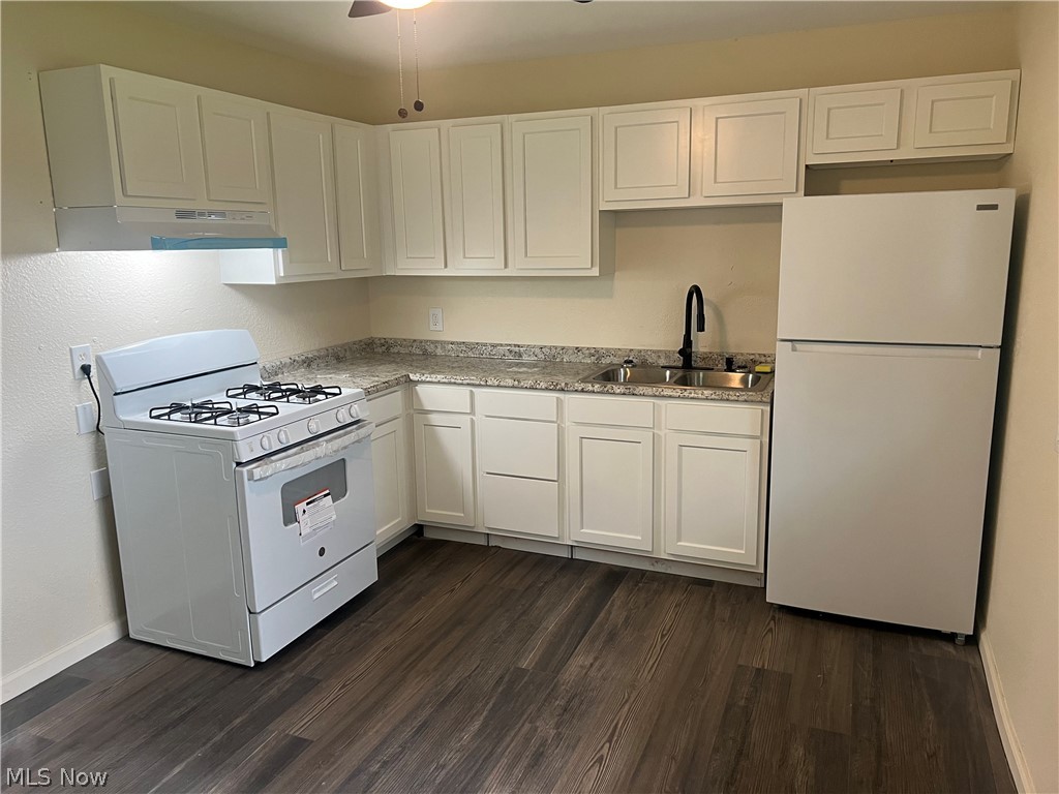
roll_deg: +1.5
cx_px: 530
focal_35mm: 26
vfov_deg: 53.1
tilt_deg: -13.4
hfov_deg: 67.3
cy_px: 397
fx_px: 795
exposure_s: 1/60
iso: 160
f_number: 1.5
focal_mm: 5.7
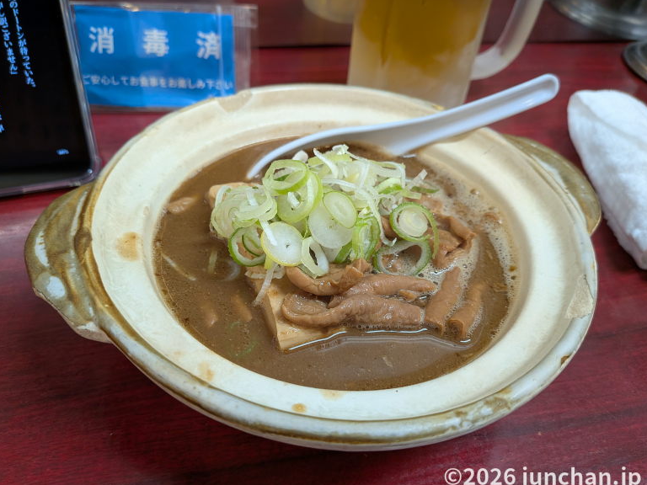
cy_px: 250
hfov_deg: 69.4
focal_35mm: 25
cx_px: 318
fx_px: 467
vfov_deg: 54.9
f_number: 1.7
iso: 286
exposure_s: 1/120
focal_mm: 4.53
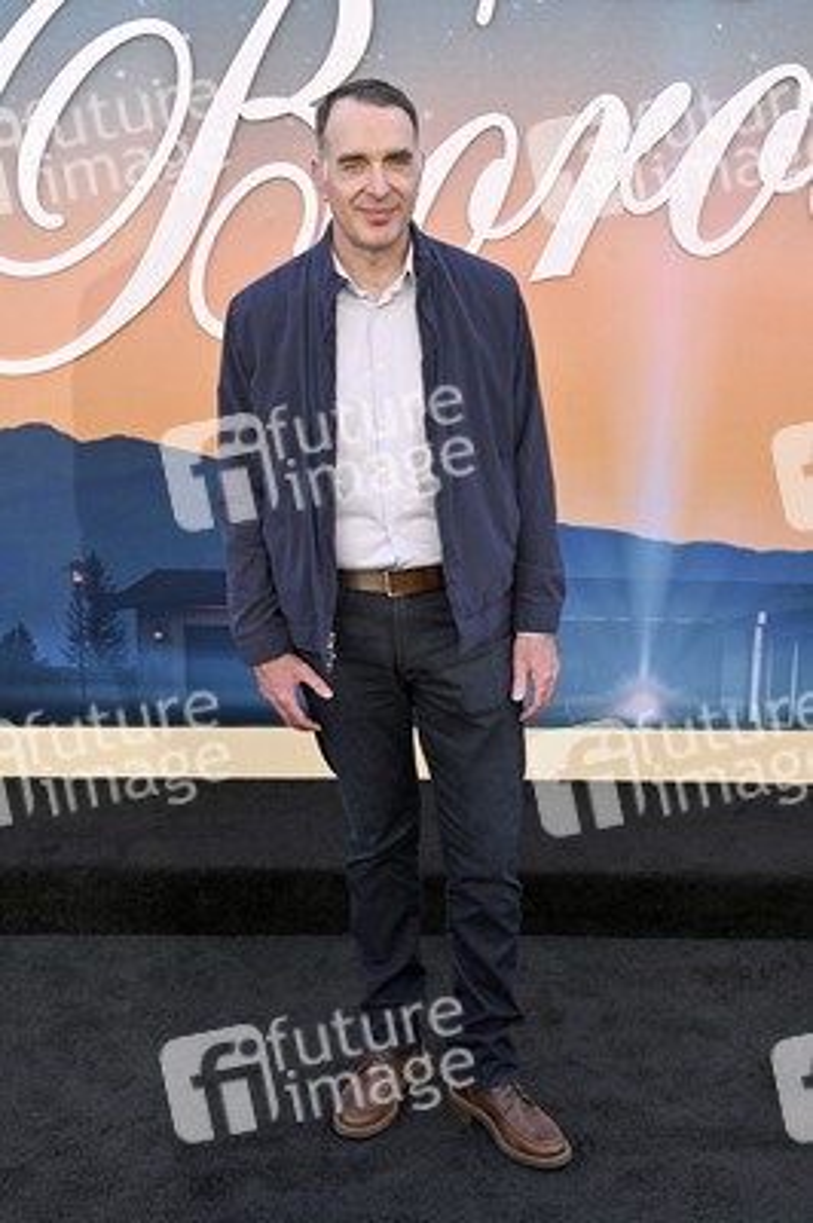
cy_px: 612
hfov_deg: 33.3
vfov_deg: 48.5
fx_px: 1357
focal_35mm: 40
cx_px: 406
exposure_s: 1/320
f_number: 7.1
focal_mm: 40
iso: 500
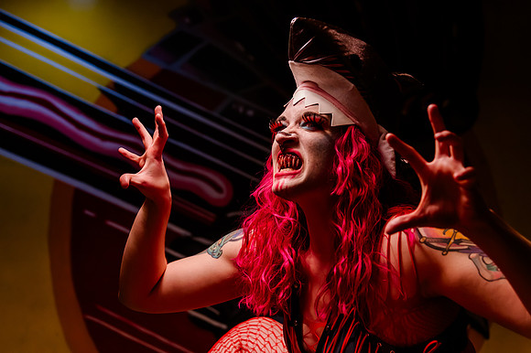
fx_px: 767
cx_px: 266
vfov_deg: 26.0
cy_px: 176
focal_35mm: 52
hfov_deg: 38.2
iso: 2000
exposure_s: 1/400
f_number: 4
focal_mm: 52
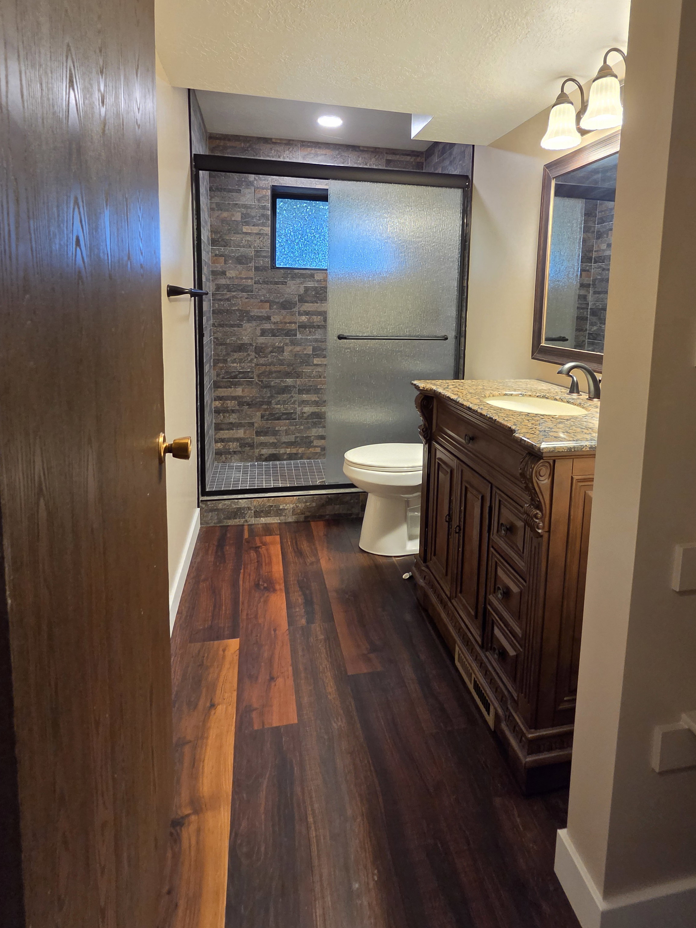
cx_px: 362
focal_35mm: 17
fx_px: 456
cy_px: 357
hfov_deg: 74.7
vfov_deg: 89.5
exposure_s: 1/60
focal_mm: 2.2
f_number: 2.2
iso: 250
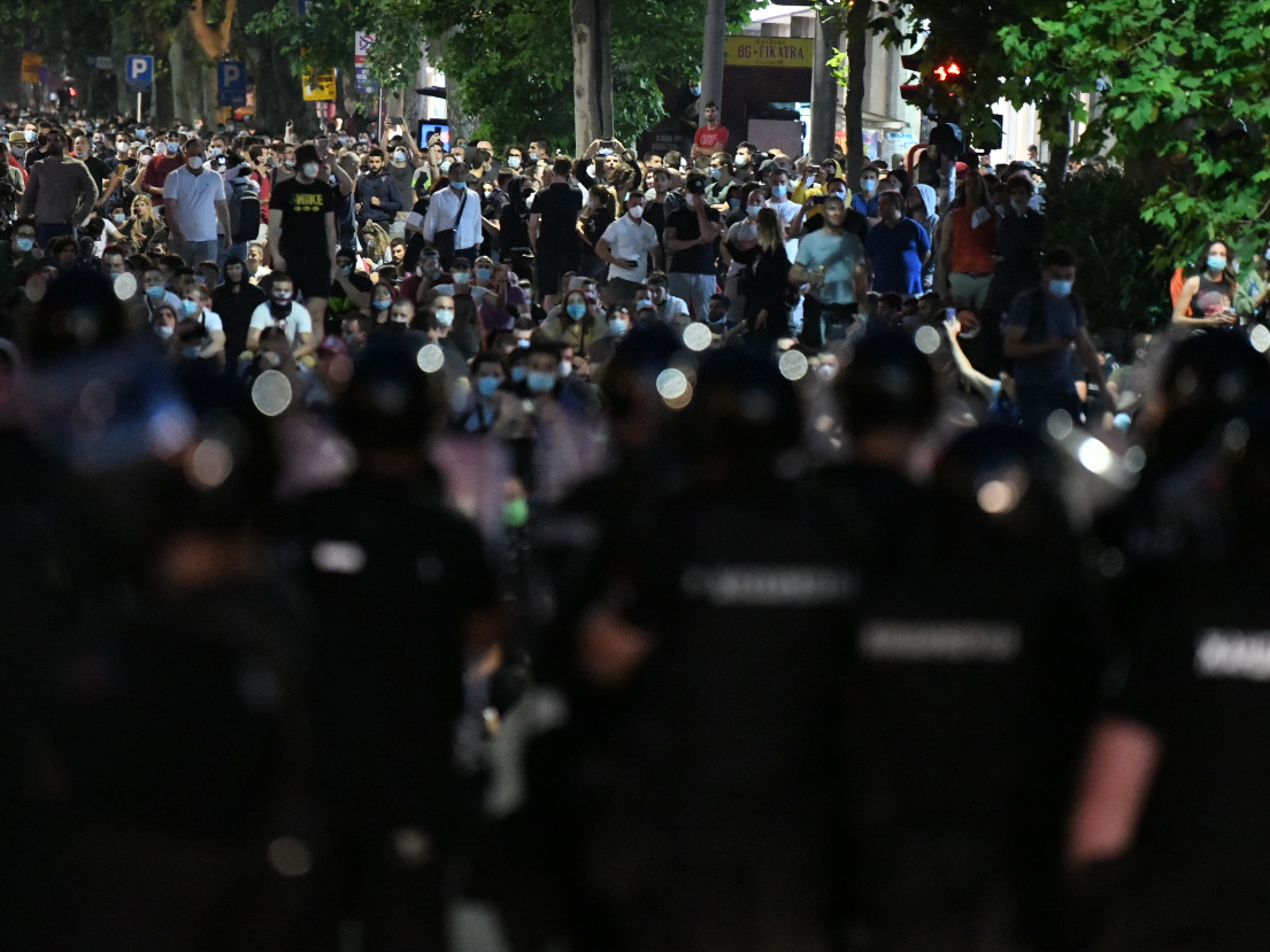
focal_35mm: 282
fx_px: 10347
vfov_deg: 5.3
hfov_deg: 7.0
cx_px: 648
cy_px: 417
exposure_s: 1/125
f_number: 2.8
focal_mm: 200
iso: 16000
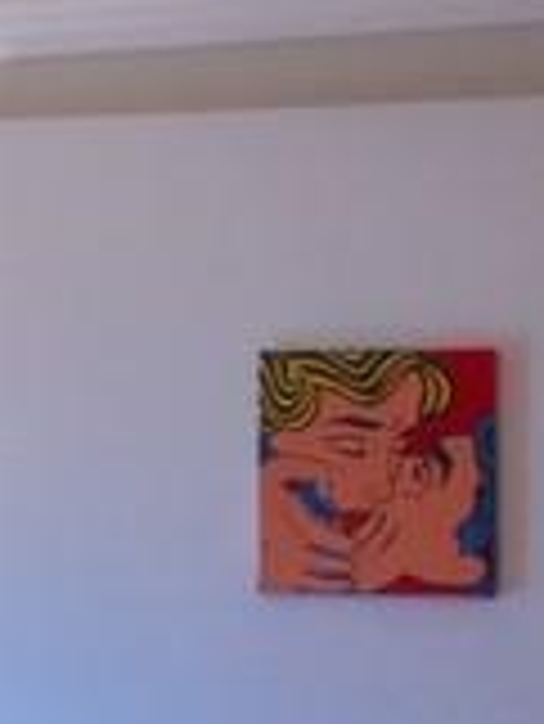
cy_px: 432
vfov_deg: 17.1
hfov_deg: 12.9
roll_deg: -0.4
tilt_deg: +2.3
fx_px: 2406
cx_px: 207
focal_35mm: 115
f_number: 2.2
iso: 32
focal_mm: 4.15
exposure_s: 1/60
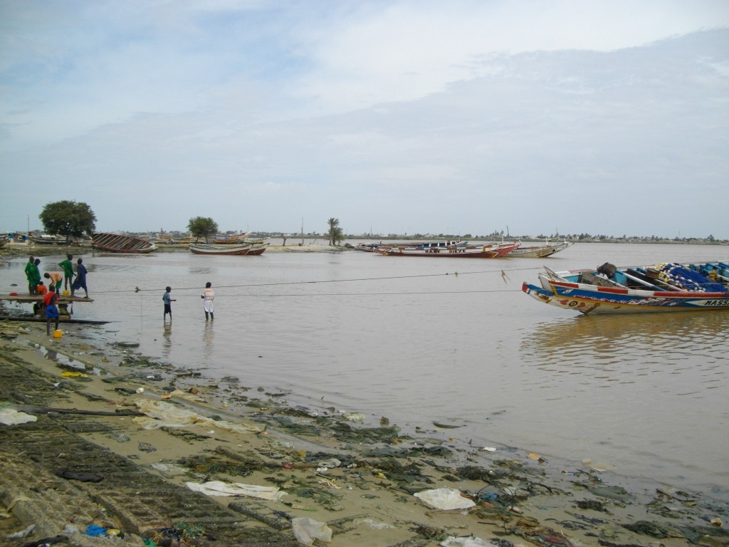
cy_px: 274
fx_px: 653
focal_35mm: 31
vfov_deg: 45.4
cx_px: 364
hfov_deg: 58.4
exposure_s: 1/200
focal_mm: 5.7
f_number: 8.8
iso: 100
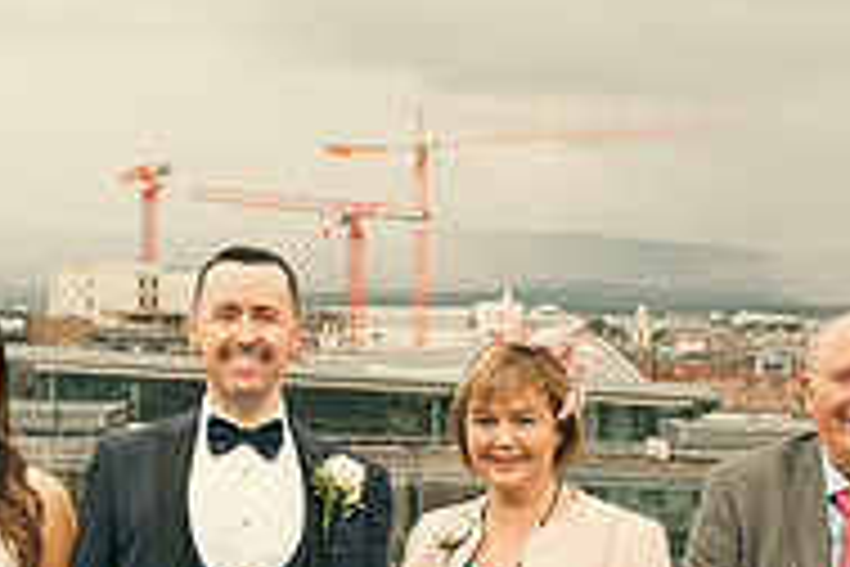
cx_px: 108
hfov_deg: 20.5
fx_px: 2314
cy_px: 569
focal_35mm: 98
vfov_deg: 13.8
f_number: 6.3
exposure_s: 1/250
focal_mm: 32
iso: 320
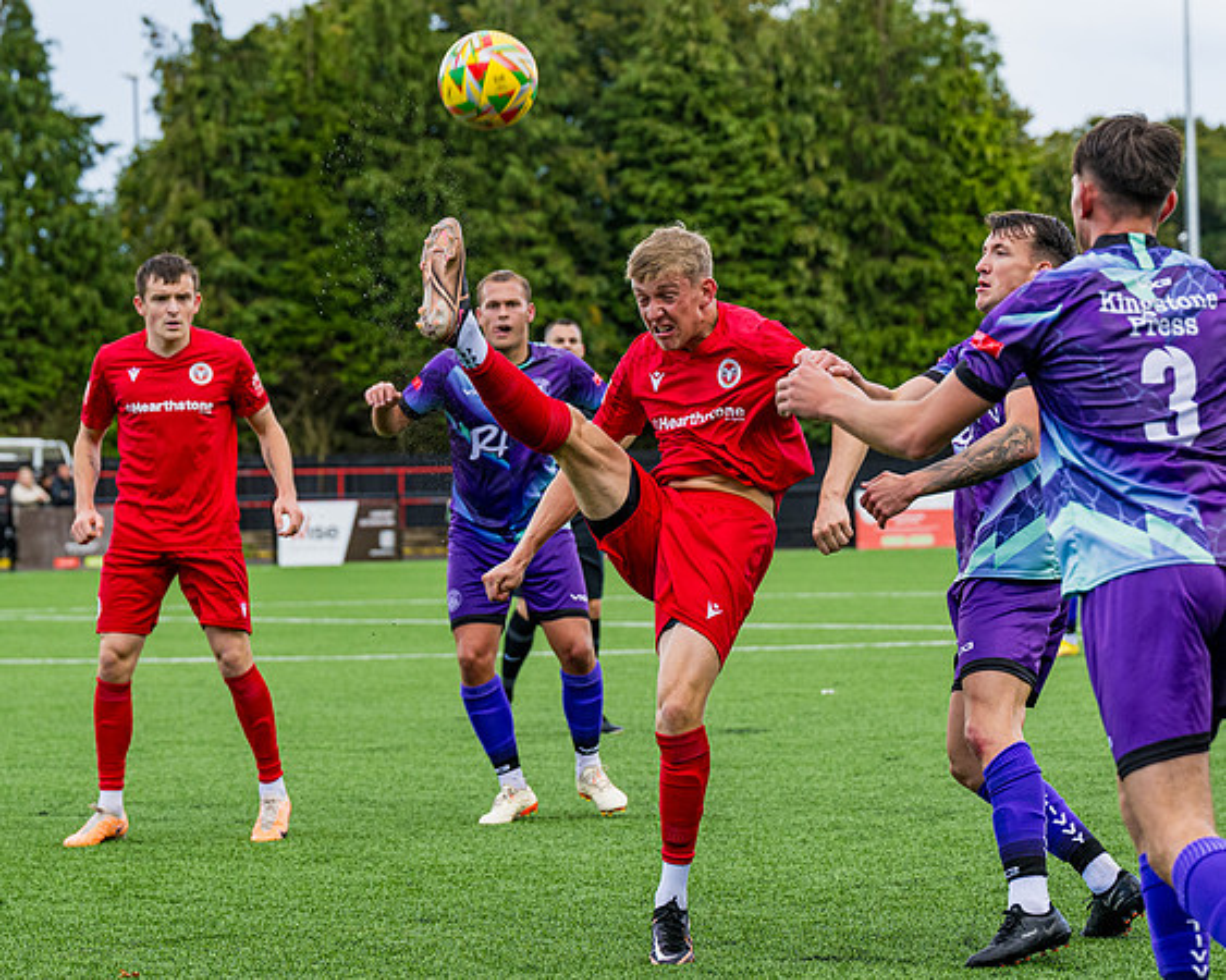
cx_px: 671
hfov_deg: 13.8
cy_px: 486
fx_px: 5057
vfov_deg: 11.1
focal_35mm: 139
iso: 400
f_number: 4
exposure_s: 1/1250
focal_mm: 81
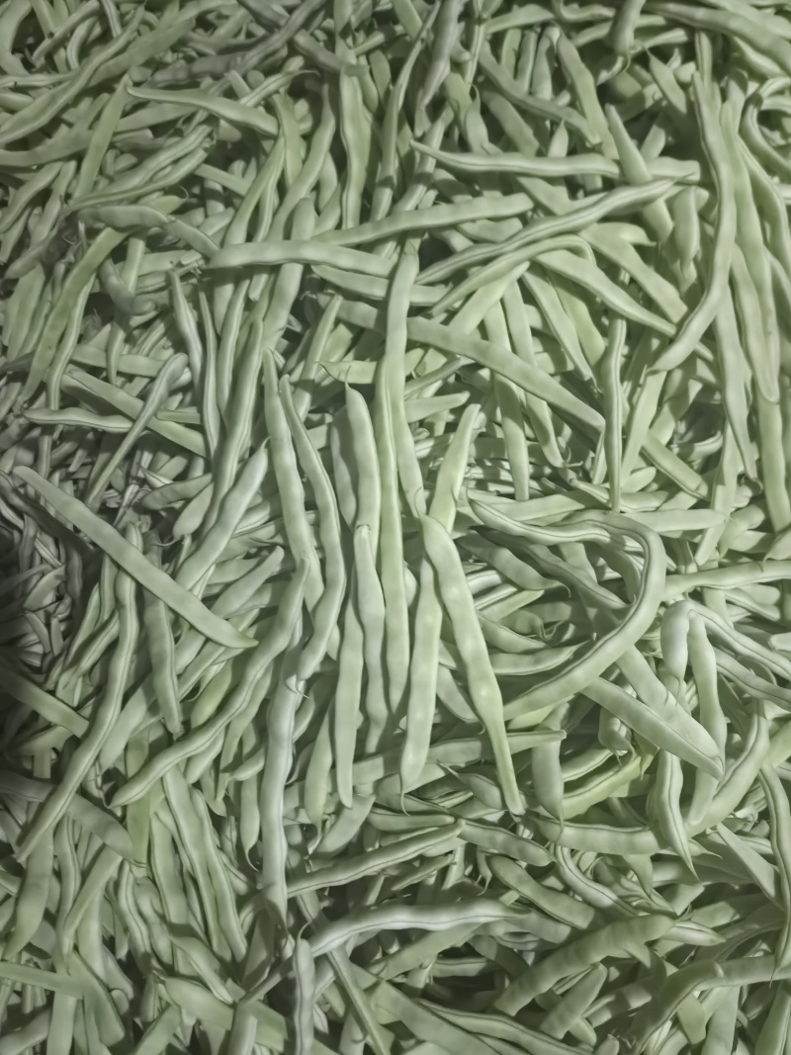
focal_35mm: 27
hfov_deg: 51.3
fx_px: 823
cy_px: 528
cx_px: 396
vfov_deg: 65.3
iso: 1250
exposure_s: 1/99.9
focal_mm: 5.75
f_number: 1.4
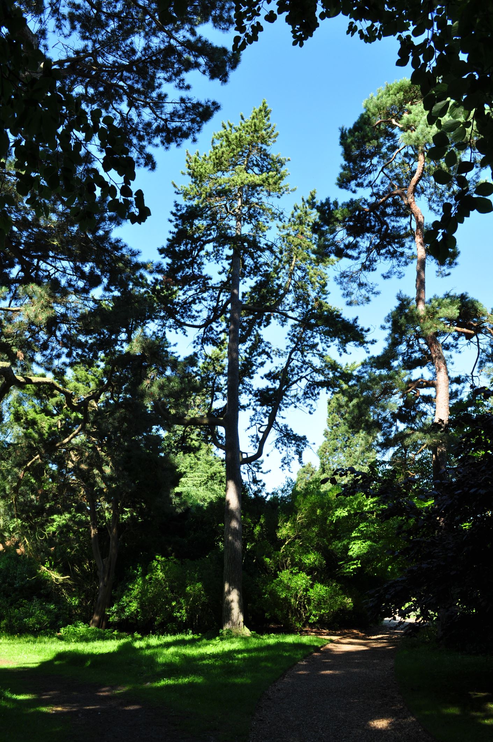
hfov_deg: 39.9
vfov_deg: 57.3
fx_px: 680
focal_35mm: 33
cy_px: 371
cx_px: 246
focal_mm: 22
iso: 200
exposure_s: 1/100
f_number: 11
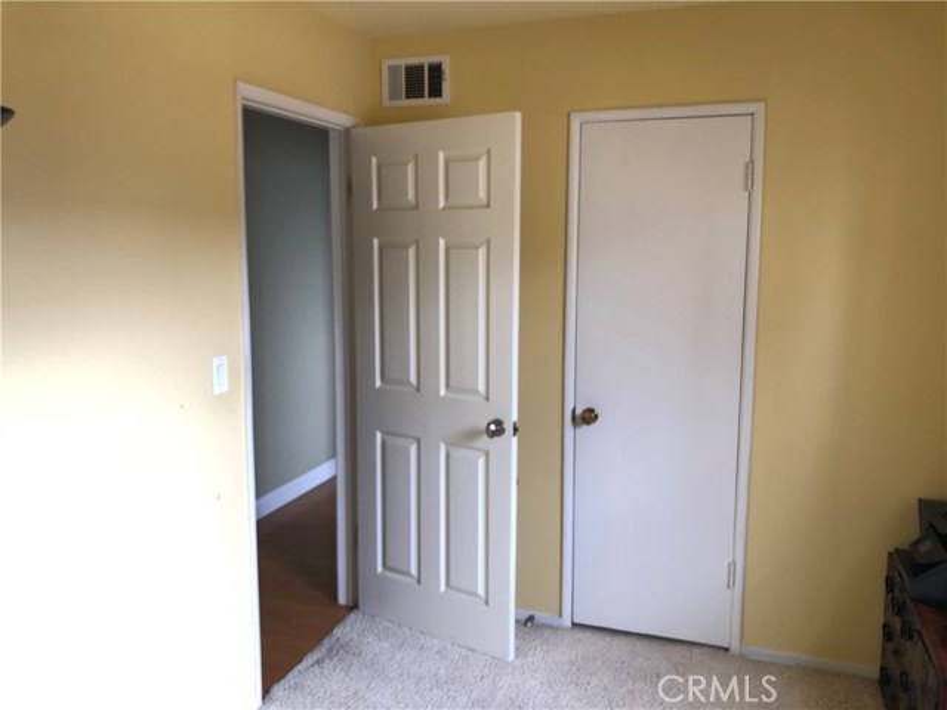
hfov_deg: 63.4
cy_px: 355
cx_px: 474
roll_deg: -0.1
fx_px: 766
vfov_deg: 49.7
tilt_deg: -7.4
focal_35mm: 28
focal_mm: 3.99
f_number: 1.8
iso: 40
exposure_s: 1/20
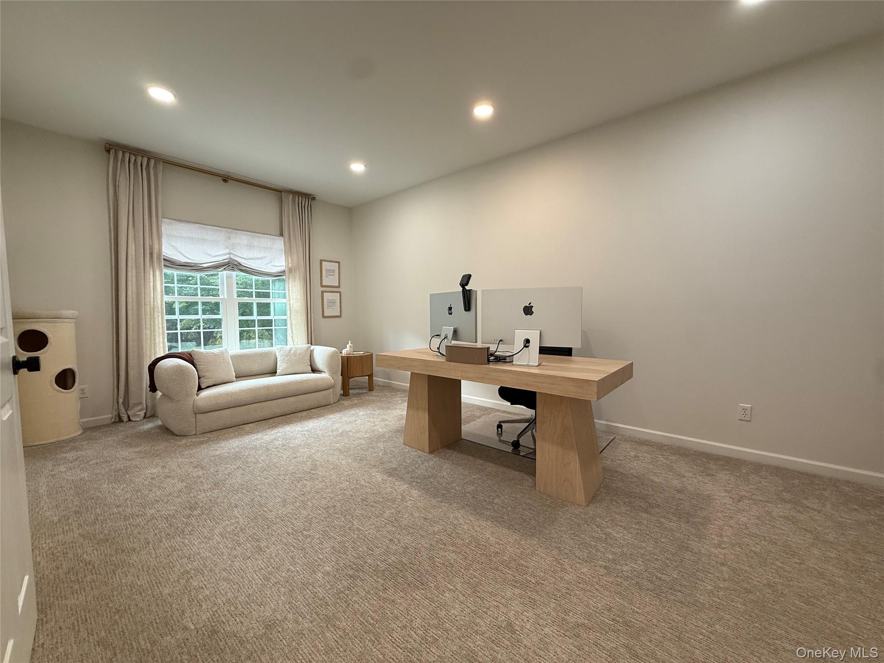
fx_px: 358
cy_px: 332
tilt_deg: -2.5
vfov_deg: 85.7
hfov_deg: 102.1
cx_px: 442
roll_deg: +0.2
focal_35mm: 14
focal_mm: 2.22
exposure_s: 1/120
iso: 200
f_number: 2.2
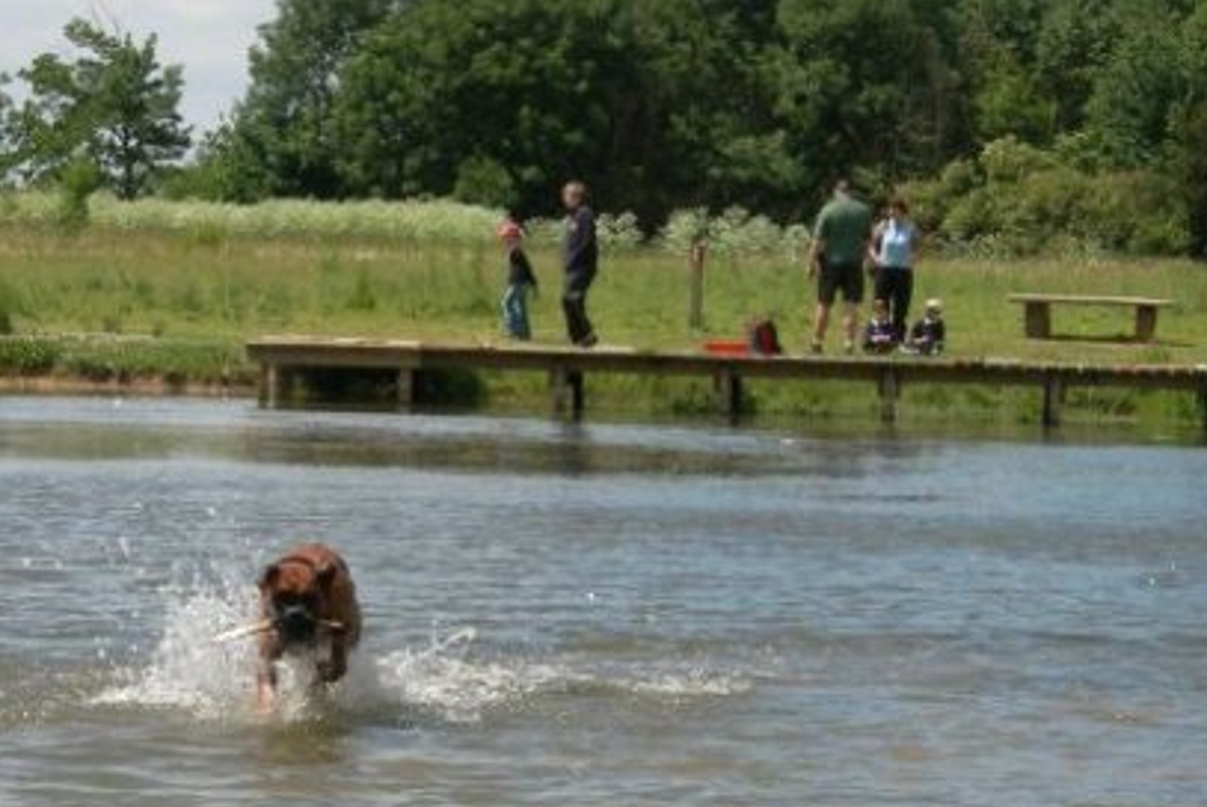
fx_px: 6307
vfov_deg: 7.3
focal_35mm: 188
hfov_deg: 10.9
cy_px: 748
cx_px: 606
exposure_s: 1/196
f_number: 7.8
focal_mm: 21.3
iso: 50
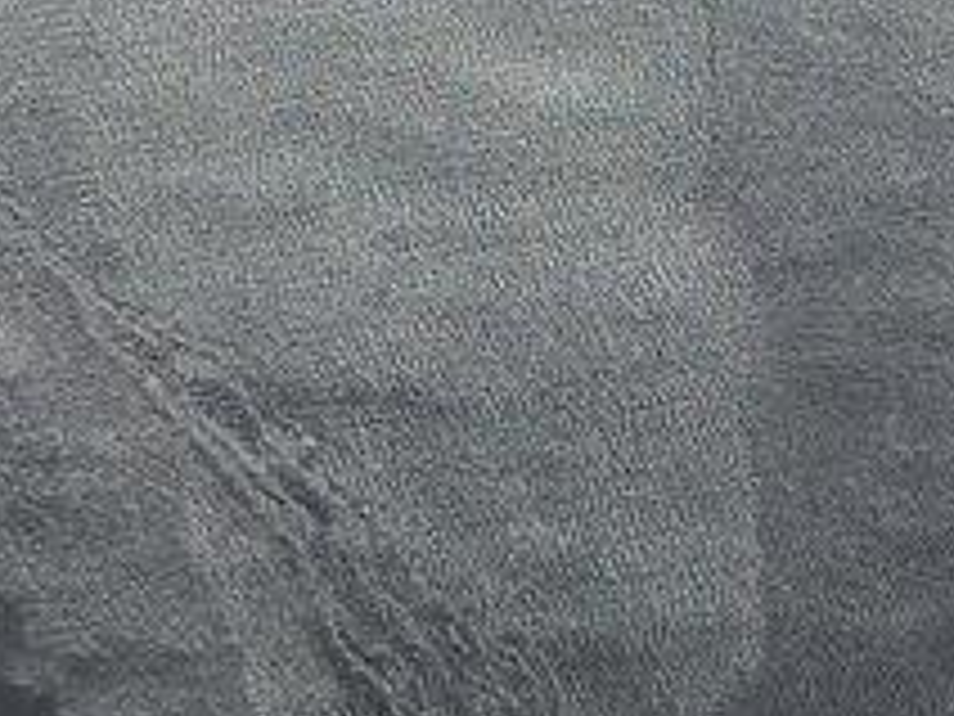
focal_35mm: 121
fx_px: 3335
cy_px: -90
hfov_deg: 16.2
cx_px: 184
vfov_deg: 12.0
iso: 50
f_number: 1.8
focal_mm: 4.65
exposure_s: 1/309
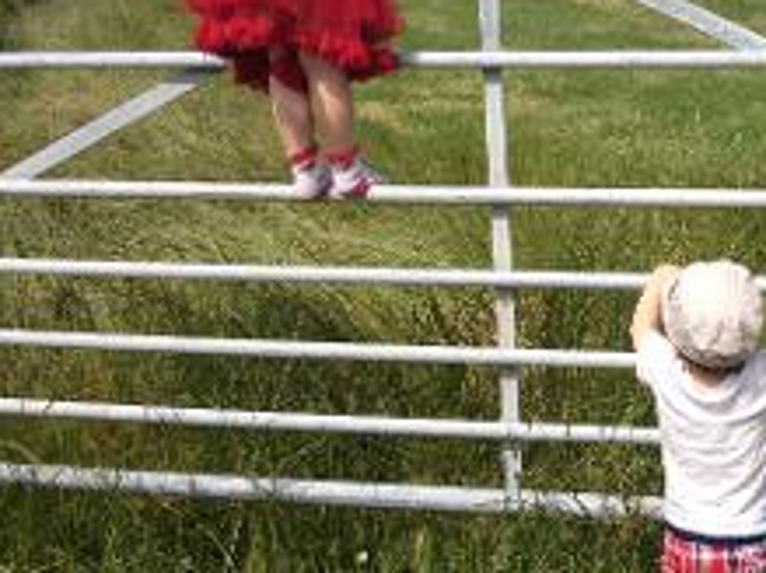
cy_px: 169
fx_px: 1769
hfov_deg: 23.0
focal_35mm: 80
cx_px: 836
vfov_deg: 18.3
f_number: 2.4
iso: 64
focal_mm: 4.28
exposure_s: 1/1842
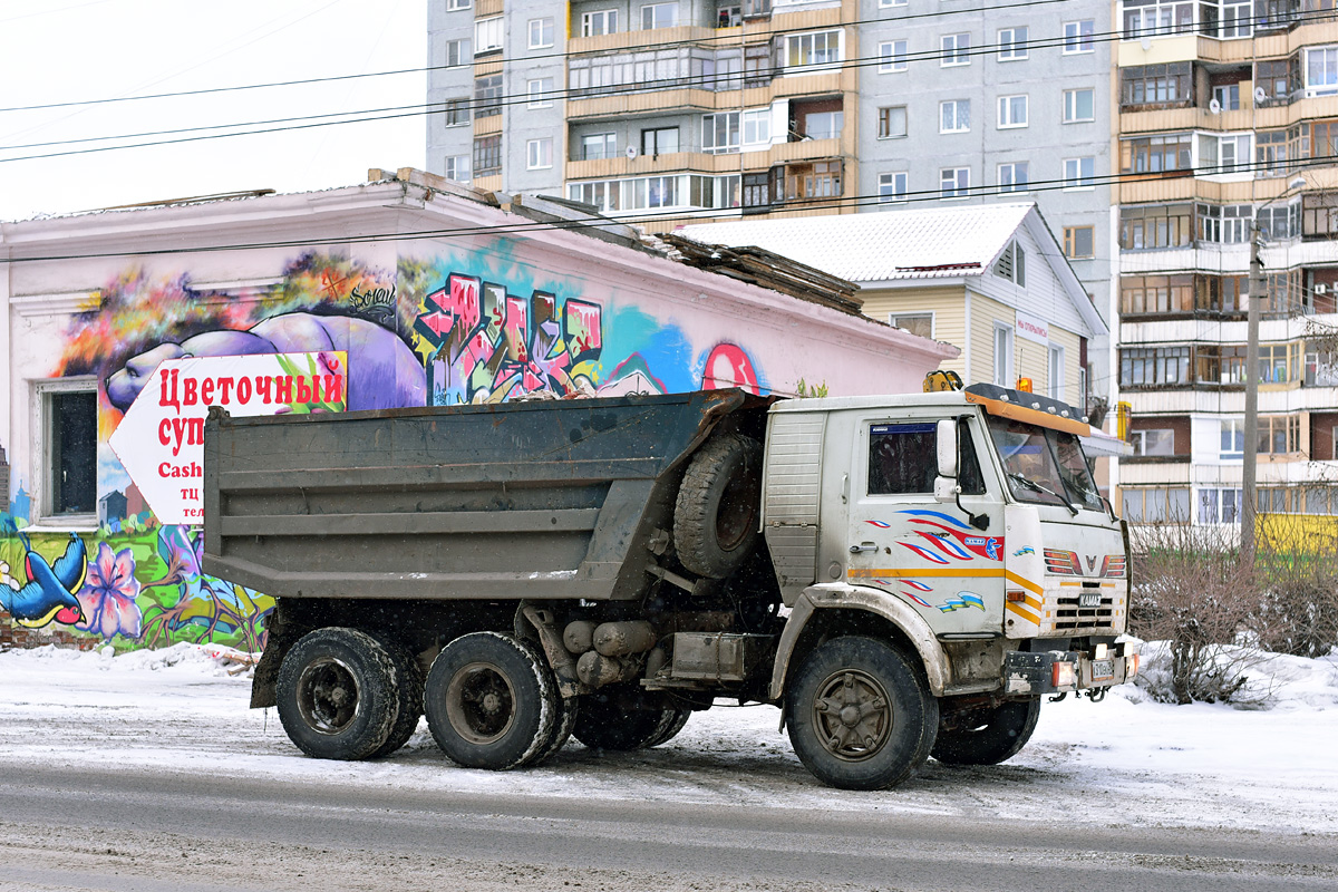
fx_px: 1858
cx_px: 669
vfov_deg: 27.0
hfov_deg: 39.6
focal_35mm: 50
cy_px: 446
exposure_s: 1/400
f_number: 4
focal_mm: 50
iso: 400
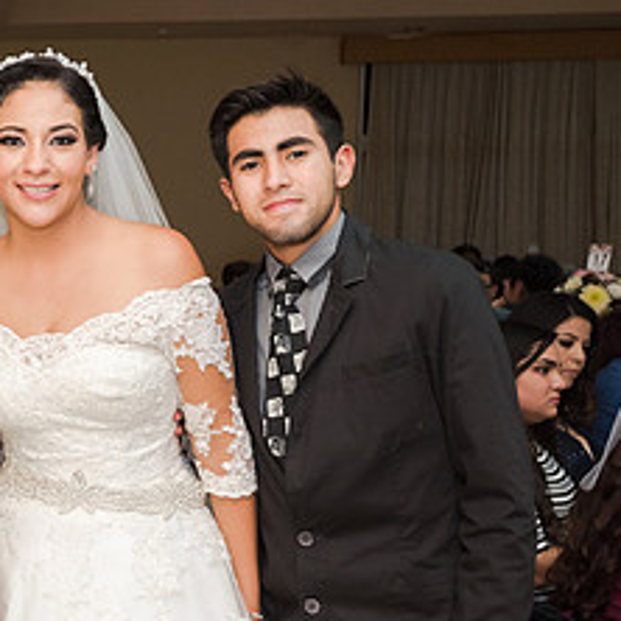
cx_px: -154
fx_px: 1441
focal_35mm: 71
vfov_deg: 24.3
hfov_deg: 22.2
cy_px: 317
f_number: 4
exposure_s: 1/100
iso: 1600
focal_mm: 32
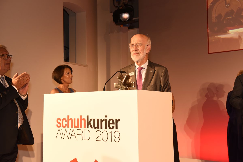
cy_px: 81
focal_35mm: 42
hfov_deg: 46.4
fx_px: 284
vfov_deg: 31.9
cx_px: 122
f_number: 4.5
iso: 1000
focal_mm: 42
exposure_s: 1/100
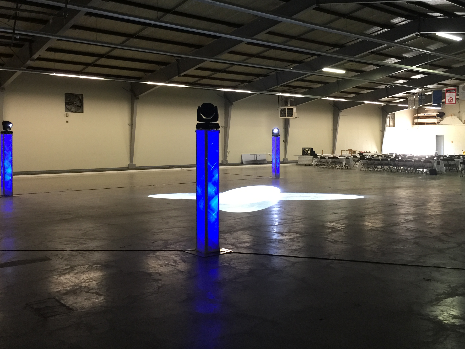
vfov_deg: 40.6
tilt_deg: -0.9
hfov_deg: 52.6
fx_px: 470
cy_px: 151
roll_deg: -1.2
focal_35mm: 35
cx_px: 252
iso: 80
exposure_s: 1/15
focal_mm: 4.15
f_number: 2.2
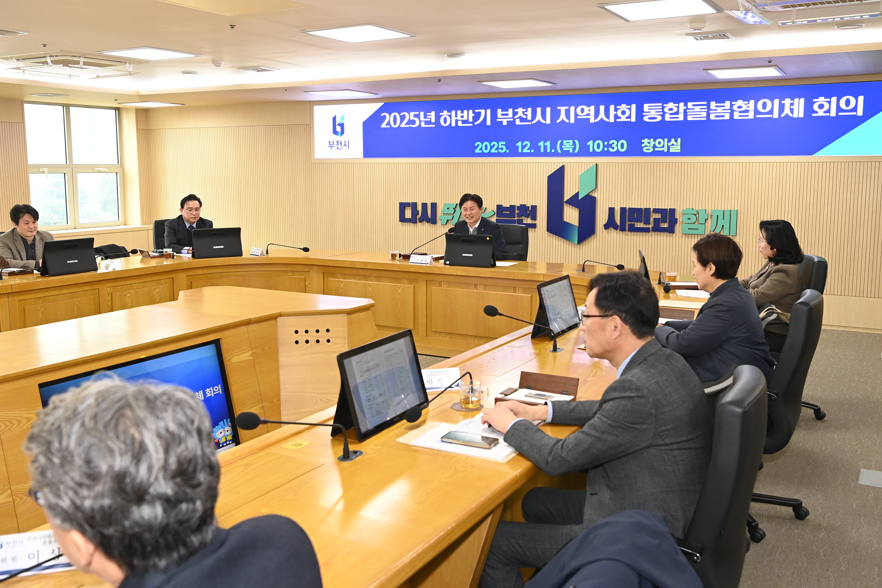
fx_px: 833
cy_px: 294
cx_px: 441
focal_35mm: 34
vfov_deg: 38.9
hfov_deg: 55.8
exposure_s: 1/125
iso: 2500
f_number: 6.3
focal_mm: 34
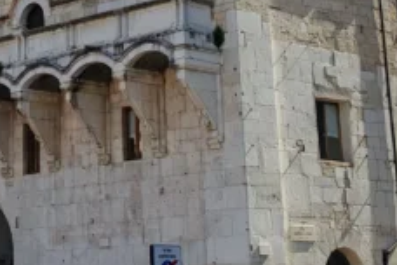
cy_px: -190
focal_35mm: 112
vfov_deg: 11.5
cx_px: 92
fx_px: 1235
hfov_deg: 18.1
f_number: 2
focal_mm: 1.82
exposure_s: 1/810
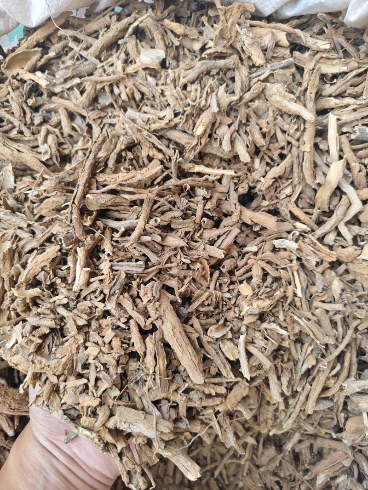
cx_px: 184
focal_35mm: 23
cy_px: 245
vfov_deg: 73.9
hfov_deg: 58.9
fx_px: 326
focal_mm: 5.56
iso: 247
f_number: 1.88
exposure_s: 1/591
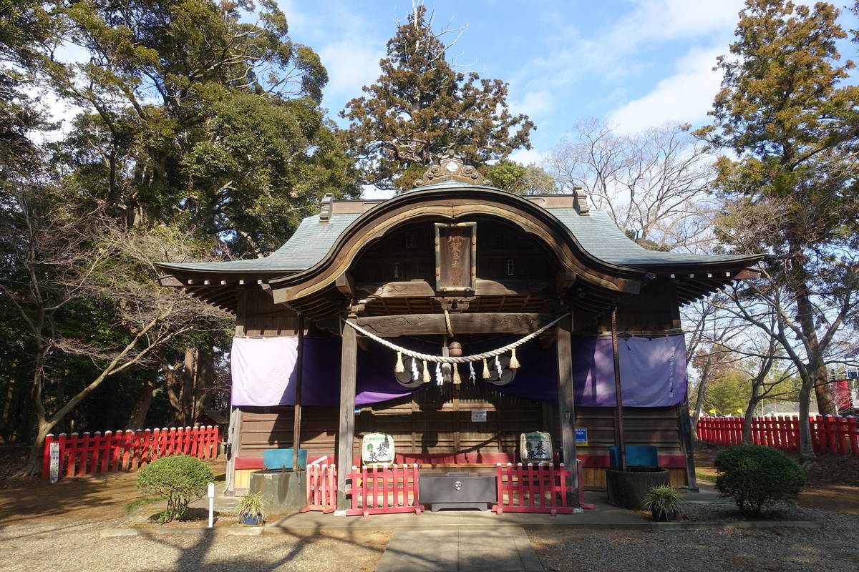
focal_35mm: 24
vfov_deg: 53.1
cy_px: 286
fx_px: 573
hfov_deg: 73.7
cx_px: 430
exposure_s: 1/200
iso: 125
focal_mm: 8.8
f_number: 5.6
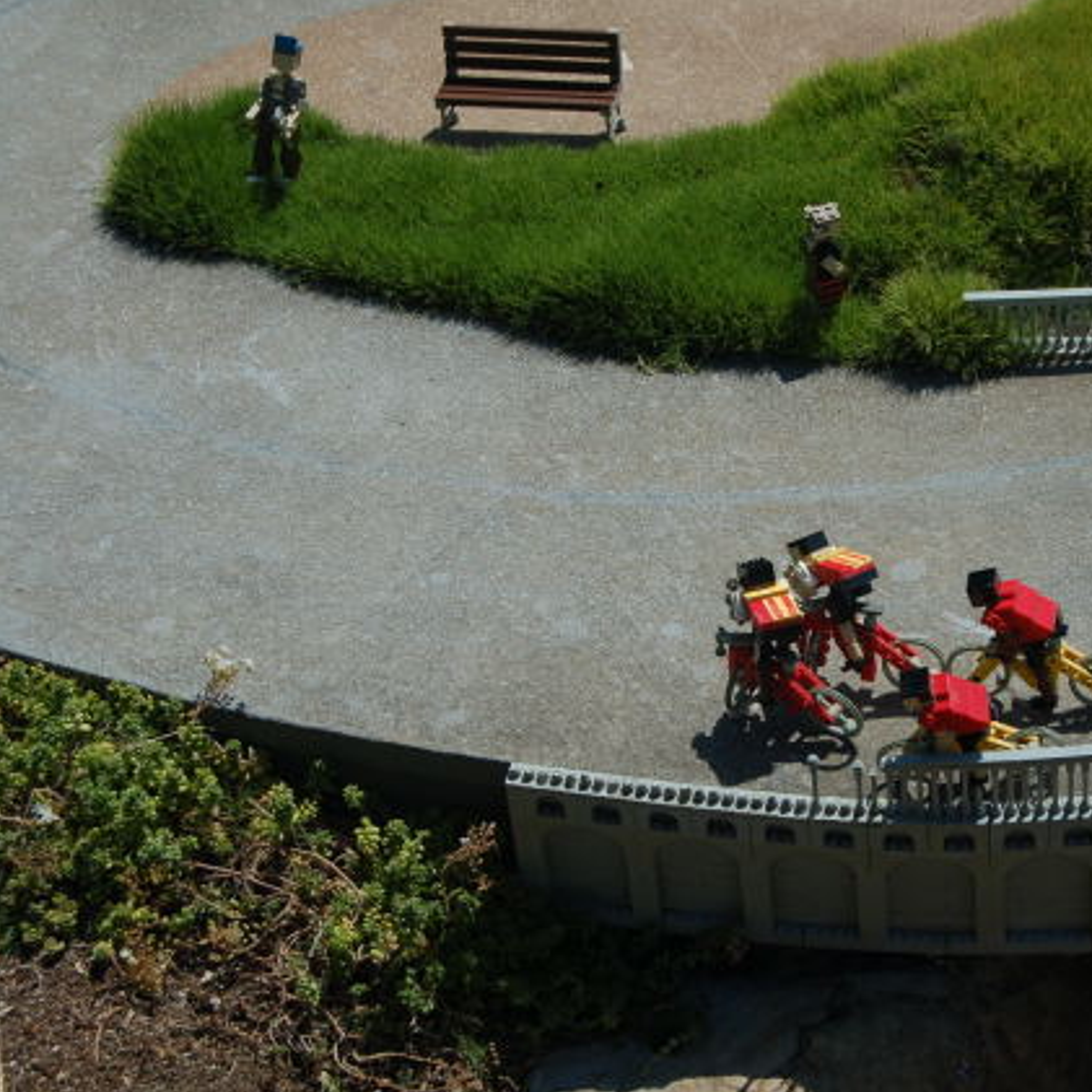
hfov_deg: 19.4
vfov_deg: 19.5
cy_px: 547
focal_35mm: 89
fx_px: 3176
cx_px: 820
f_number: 8
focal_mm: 46
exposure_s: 1/250
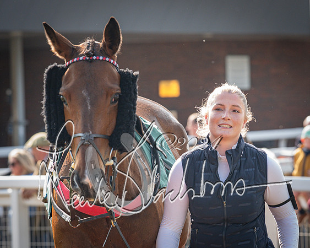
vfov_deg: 6.0
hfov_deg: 7.5
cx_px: 184
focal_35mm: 258
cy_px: 107
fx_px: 2369
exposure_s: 1/1400
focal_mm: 135
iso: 800
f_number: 4
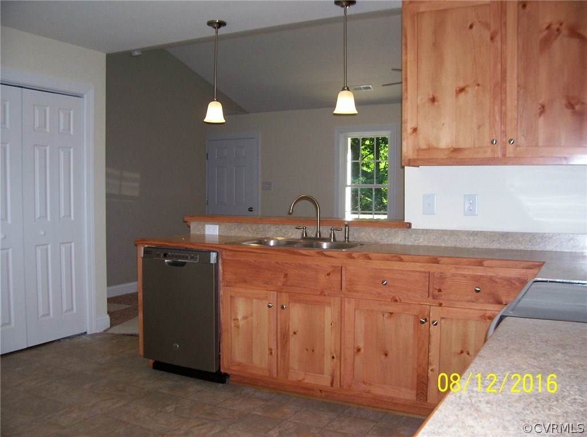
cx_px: 294
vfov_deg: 41.6
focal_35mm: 34
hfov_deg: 54.1
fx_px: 575
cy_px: 218
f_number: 2.7
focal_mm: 5.6
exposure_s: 1/112
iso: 140
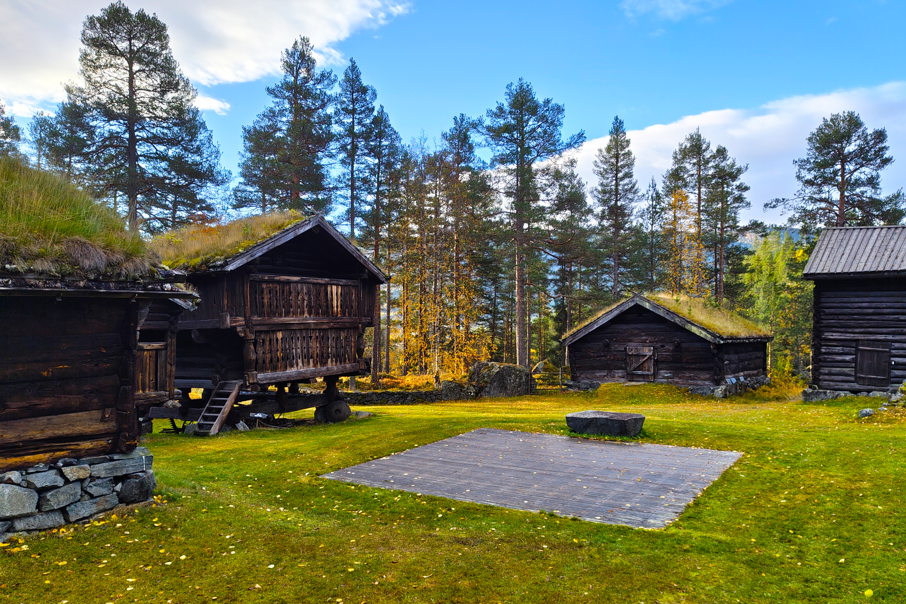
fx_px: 654
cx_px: 441
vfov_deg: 49.5
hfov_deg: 69.4
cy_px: 330
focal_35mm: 26
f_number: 1.88
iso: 50
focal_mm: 5.56
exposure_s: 1/292
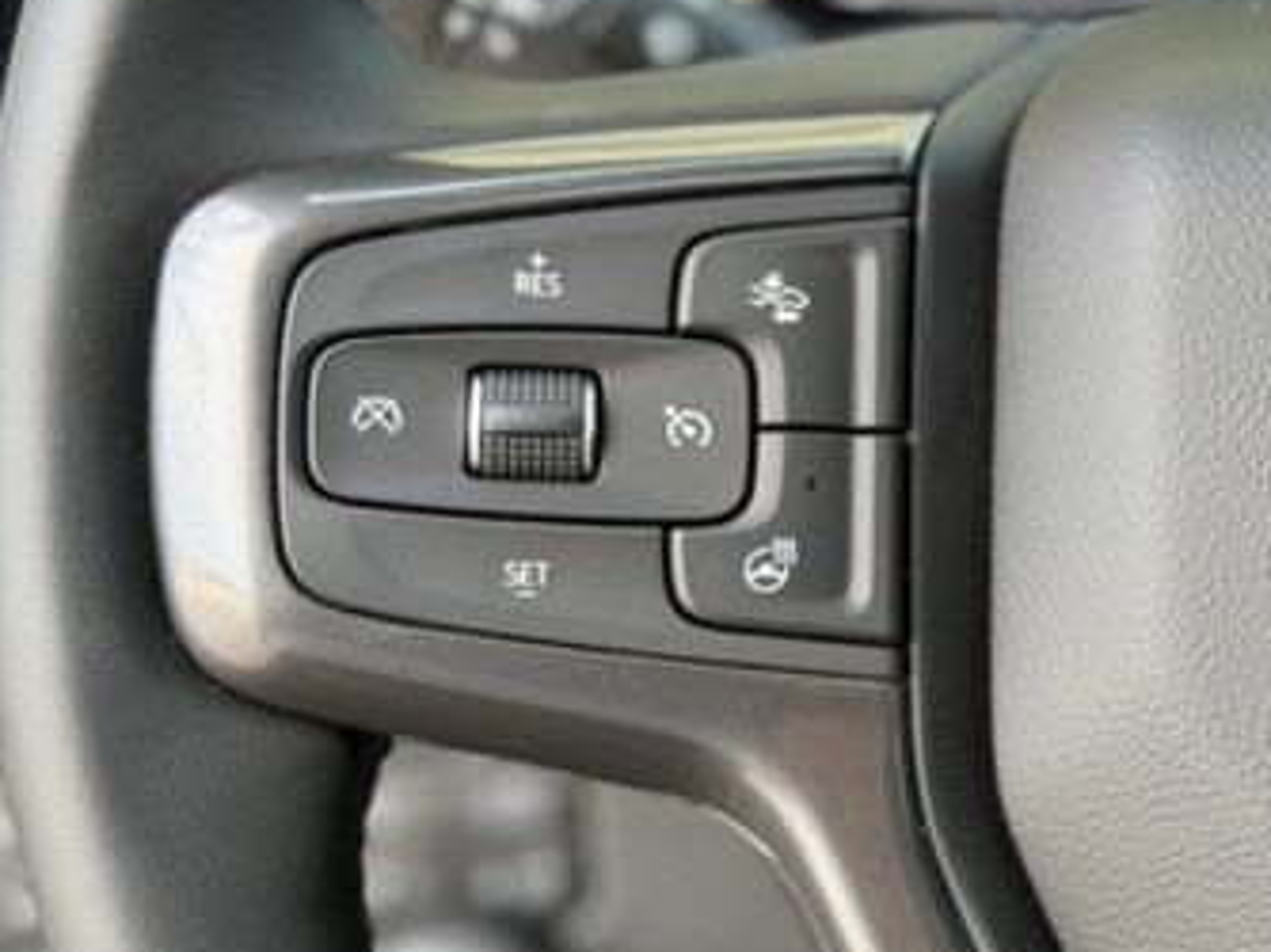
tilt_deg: -23.6
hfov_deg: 20.8
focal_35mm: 92
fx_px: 3376
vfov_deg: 16.0
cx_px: 1210
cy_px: 461
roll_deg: +0.2
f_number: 1.78
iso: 80
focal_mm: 6.76
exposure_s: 1/164
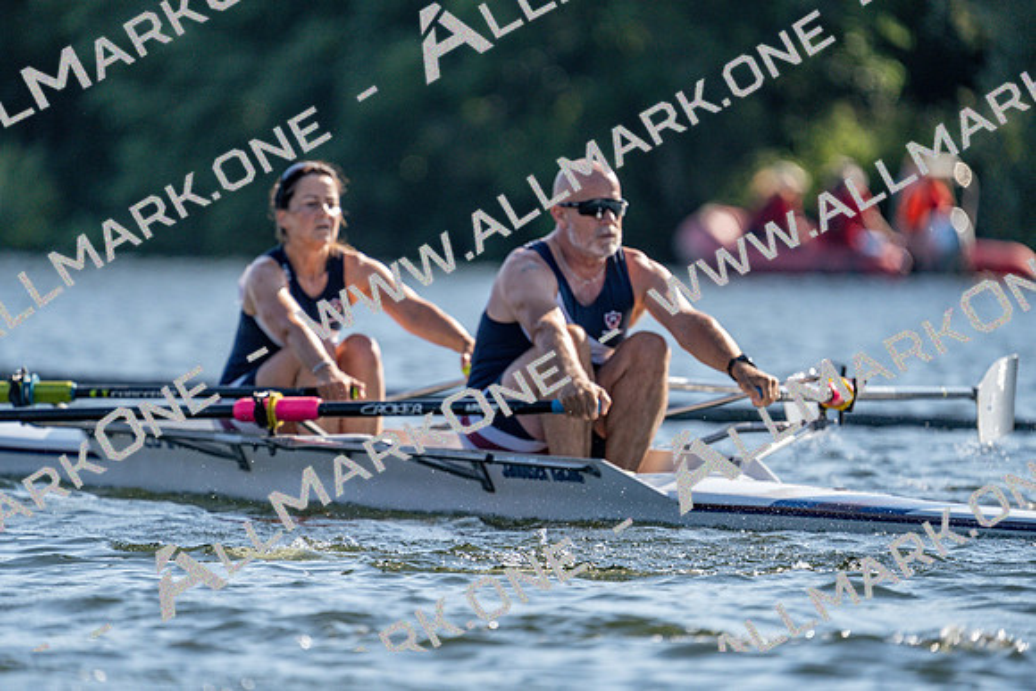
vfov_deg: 2.5
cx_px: 518
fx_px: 16090
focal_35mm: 559
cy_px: 346
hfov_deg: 3.7
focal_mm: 559
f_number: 6.3
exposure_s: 1/1600
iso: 400
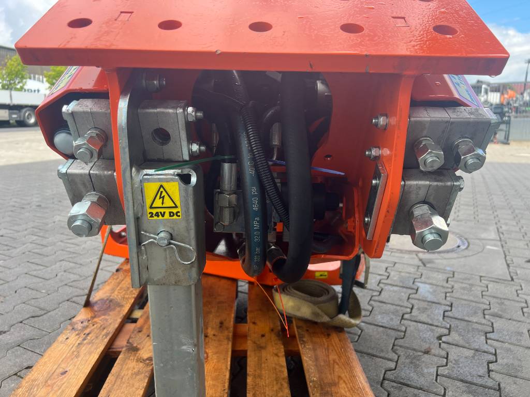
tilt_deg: -9.9
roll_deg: +0.5
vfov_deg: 53.1
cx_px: 265
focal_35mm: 26
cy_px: 198
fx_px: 398
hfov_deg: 67.3
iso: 50
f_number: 1.5
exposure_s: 1/780
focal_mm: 5.7
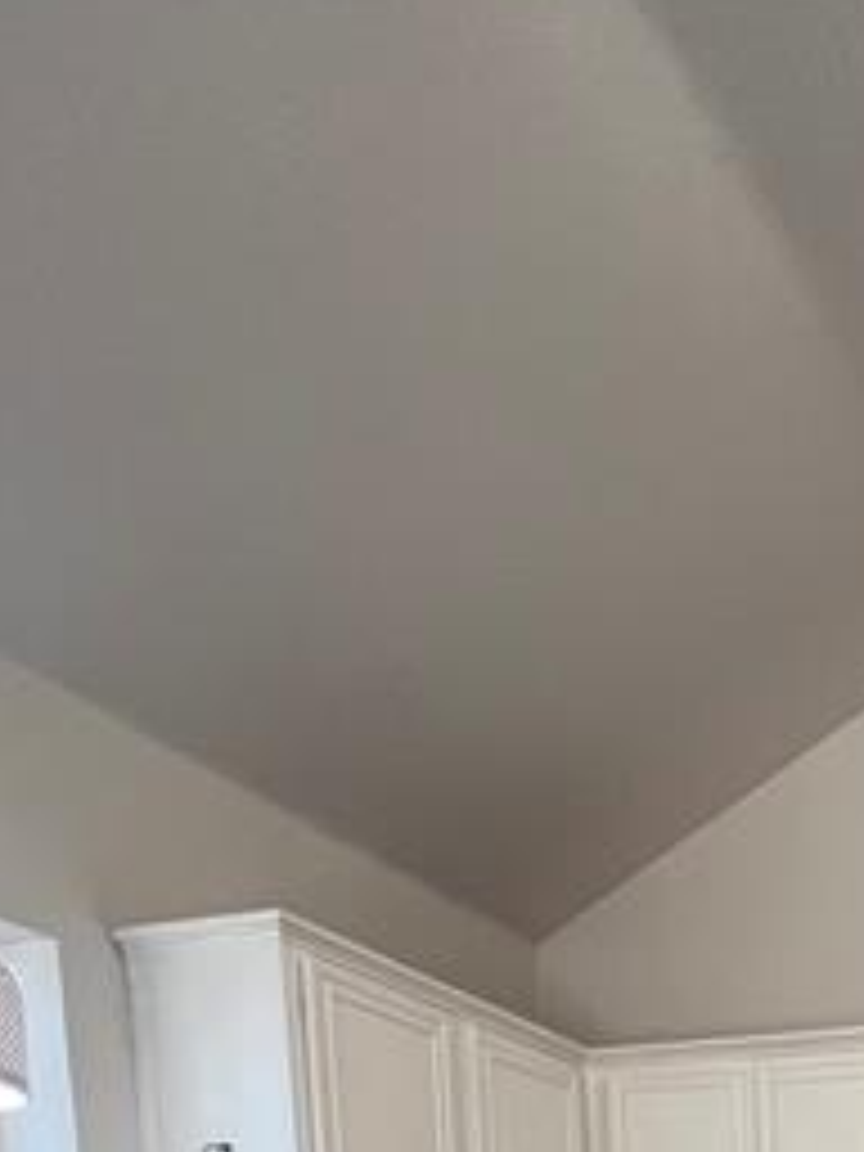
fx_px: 1298
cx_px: 1071
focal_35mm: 39
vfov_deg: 32.0
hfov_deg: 30.5
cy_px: 1598
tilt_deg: -6.5
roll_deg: +0.4
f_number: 1.8
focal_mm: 1.57
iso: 200
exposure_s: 1/120
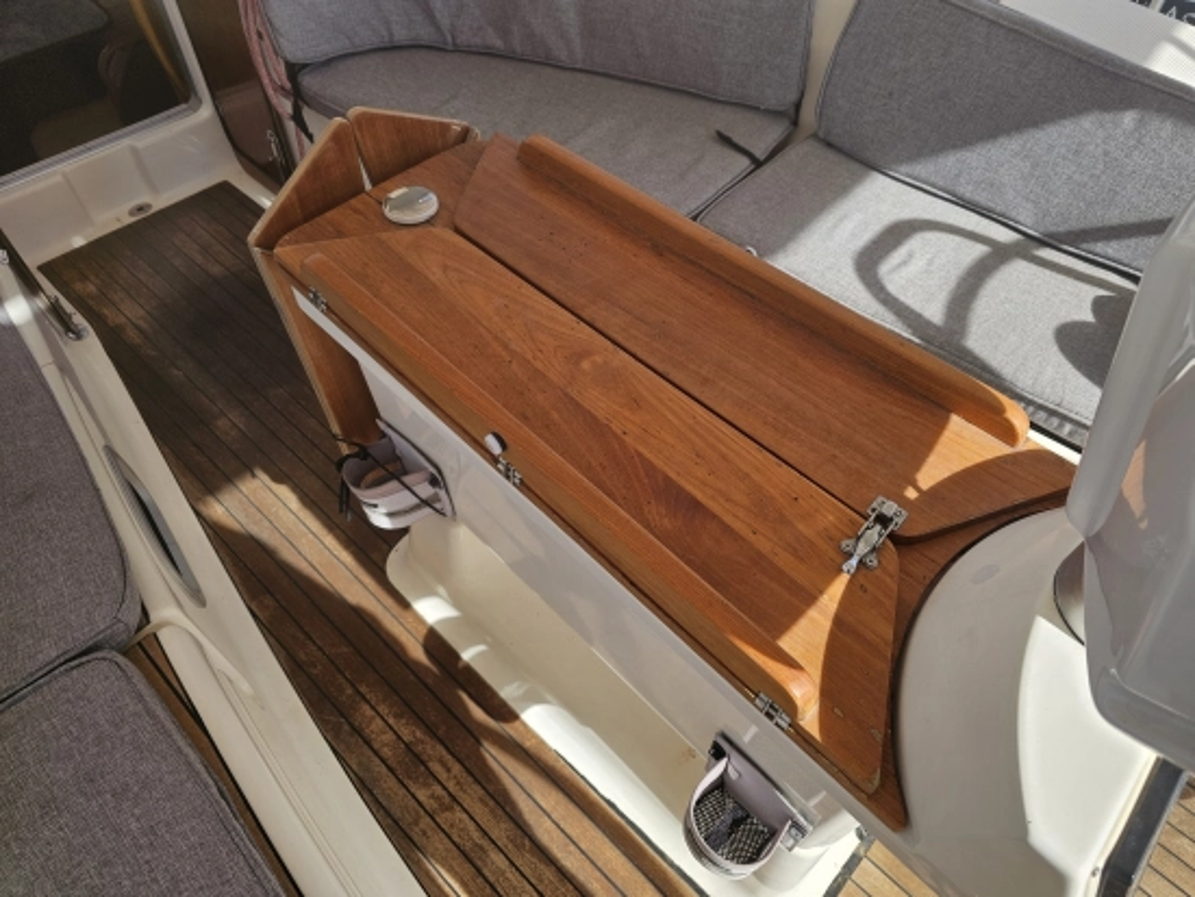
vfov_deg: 58.9
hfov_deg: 73.9
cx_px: 598
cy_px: 448
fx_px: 794
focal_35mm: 23
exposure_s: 1/507
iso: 16
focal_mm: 6.3
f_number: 1.7
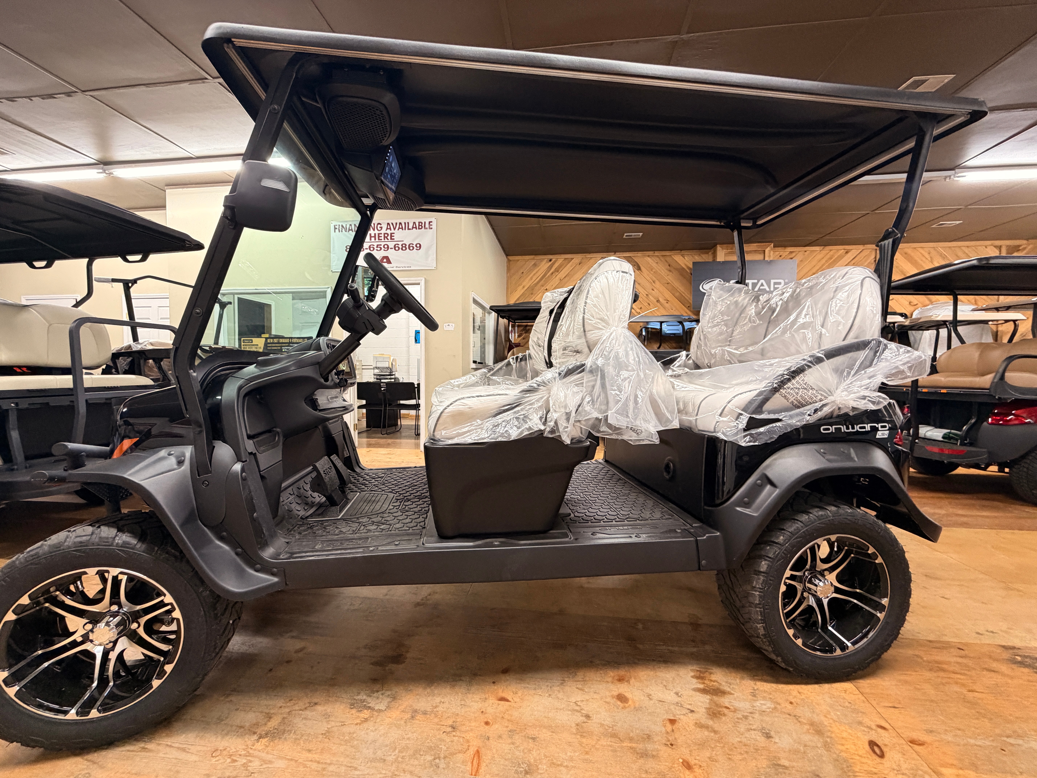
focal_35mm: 14
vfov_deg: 85.7
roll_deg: +0.3
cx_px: 518
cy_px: 389
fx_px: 419
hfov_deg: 102.1
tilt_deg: -2.1
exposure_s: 1/60
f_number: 2.2
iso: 320
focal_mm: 2.22
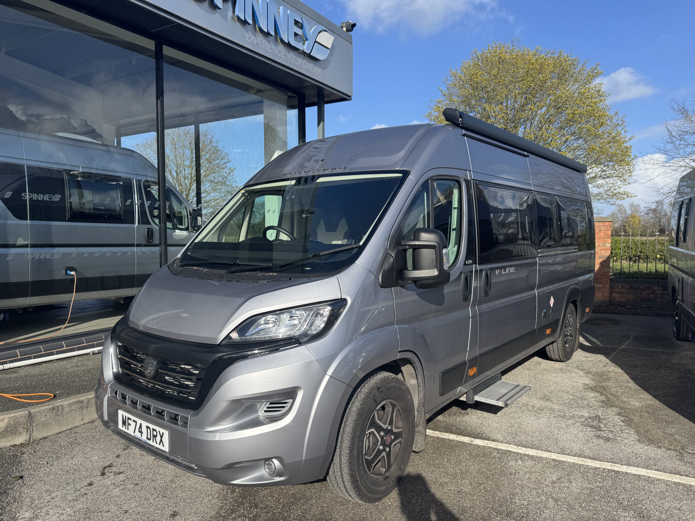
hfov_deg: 71.6
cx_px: 348
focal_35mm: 24
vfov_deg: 56.8
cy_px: 260
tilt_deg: -1.3
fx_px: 482
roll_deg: +0.8
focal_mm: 6.76
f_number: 1.78
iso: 80
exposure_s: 1/3802
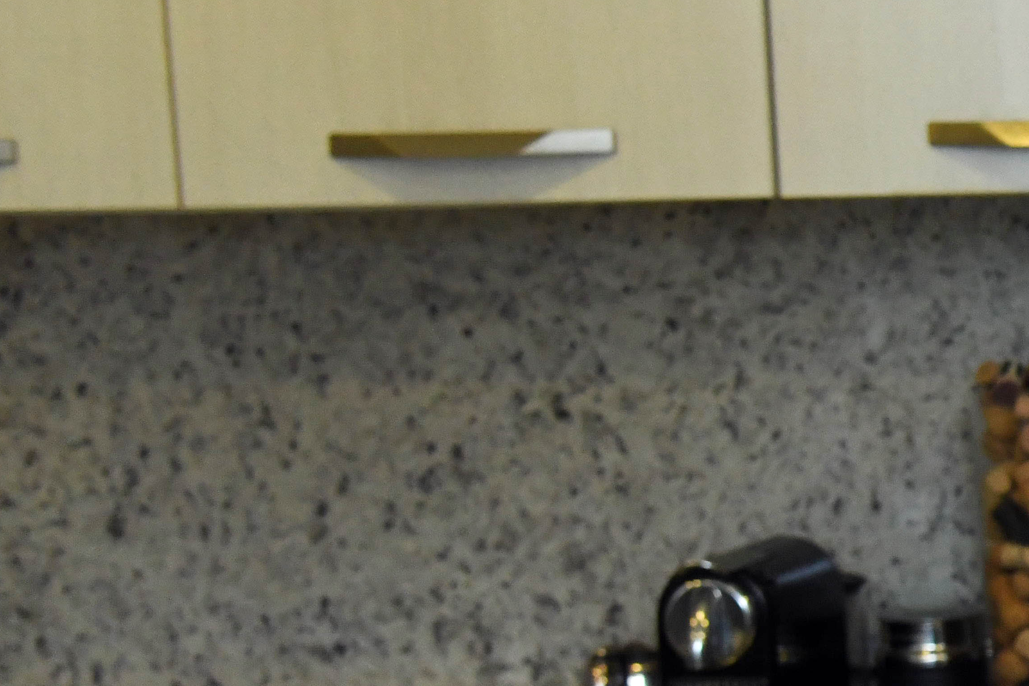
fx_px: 3601
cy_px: 540
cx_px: 1732
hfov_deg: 14.6
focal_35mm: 126
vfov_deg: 10.9
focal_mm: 35
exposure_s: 1/100
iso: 2500
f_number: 5.6
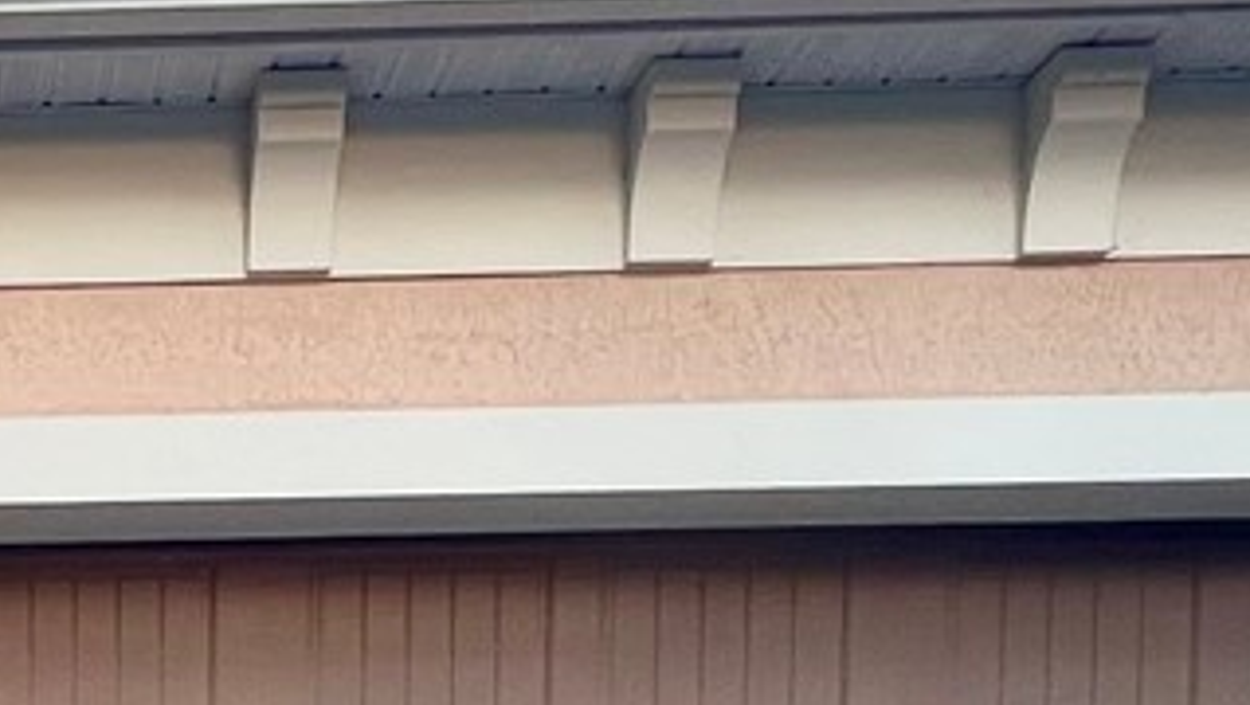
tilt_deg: -3.4
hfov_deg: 26.2
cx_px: -286
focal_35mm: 71
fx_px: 2355
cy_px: 1340
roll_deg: -0.7
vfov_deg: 14.6
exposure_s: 1/99
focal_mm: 1.57
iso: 64
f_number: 1.8
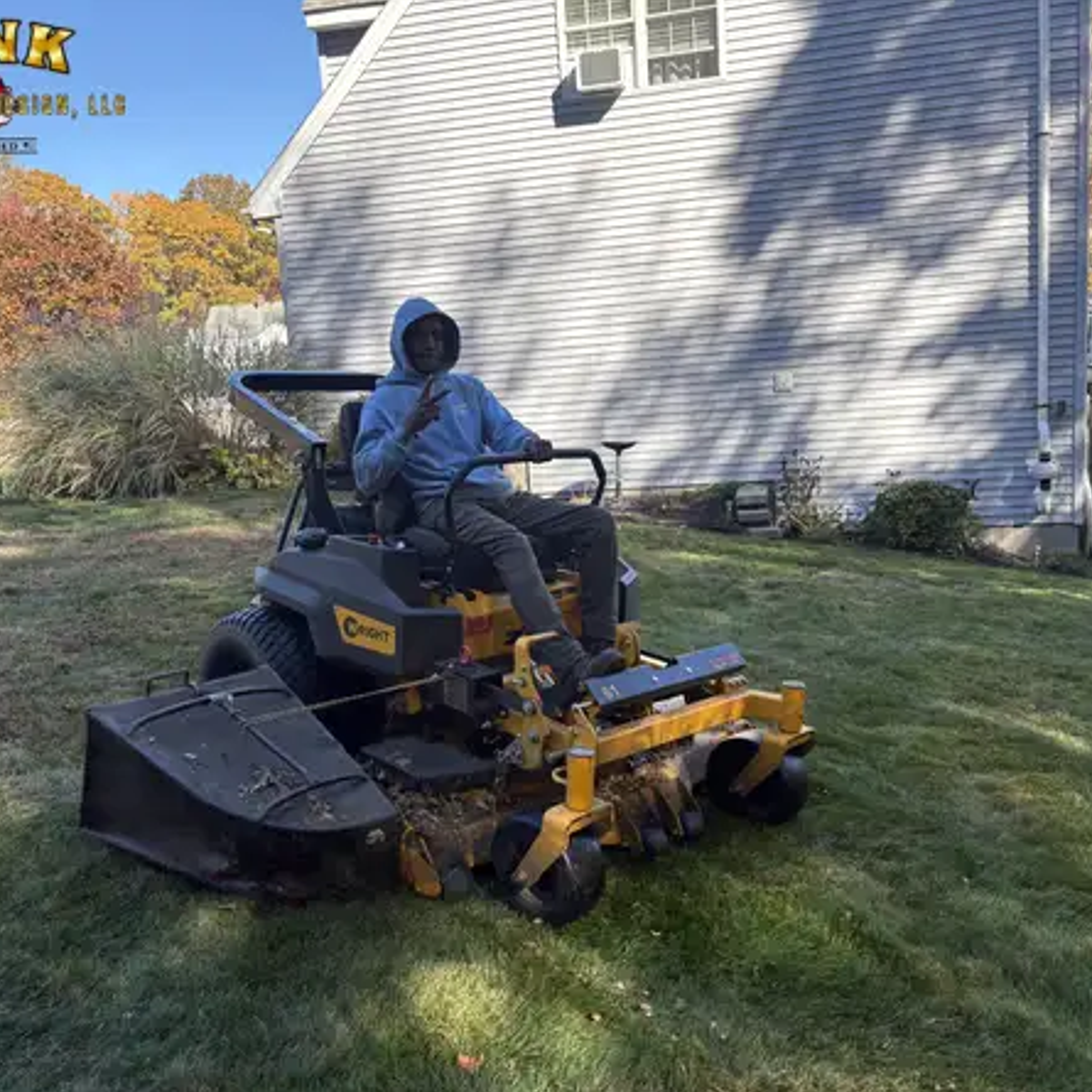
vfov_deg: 52.5
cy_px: 550
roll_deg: +5.3
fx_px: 1106
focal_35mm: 31
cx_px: 533
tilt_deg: -10.9
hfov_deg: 52.5
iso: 50
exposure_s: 1/830
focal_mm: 5.96
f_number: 1.6
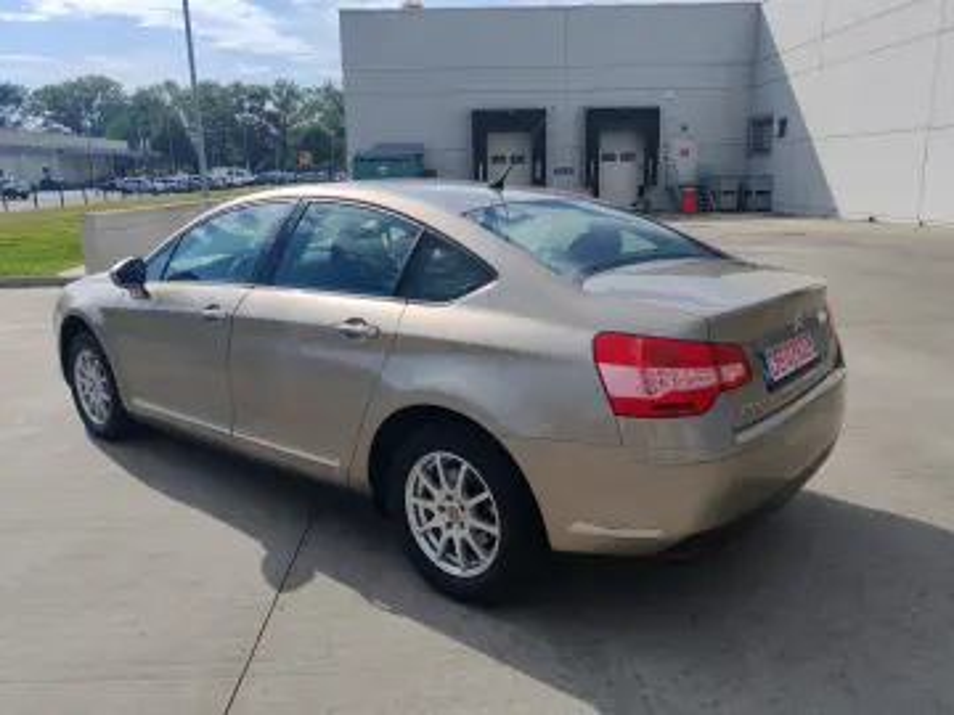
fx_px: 744
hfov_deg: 65.3
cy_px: 358
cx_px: 477
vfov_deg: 51.4
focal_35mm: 27
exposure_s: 1/4400
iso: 50
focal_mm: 5.52
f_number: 1.95
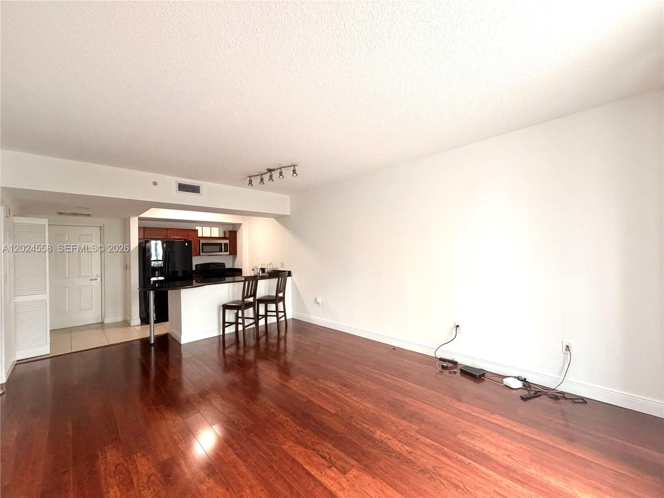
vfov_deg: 85.7
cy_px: 249
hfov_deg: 102.1
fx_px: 269
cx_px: 332
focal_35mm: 14
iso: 250
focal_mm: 2.22
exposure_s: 1/121
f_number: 2.2
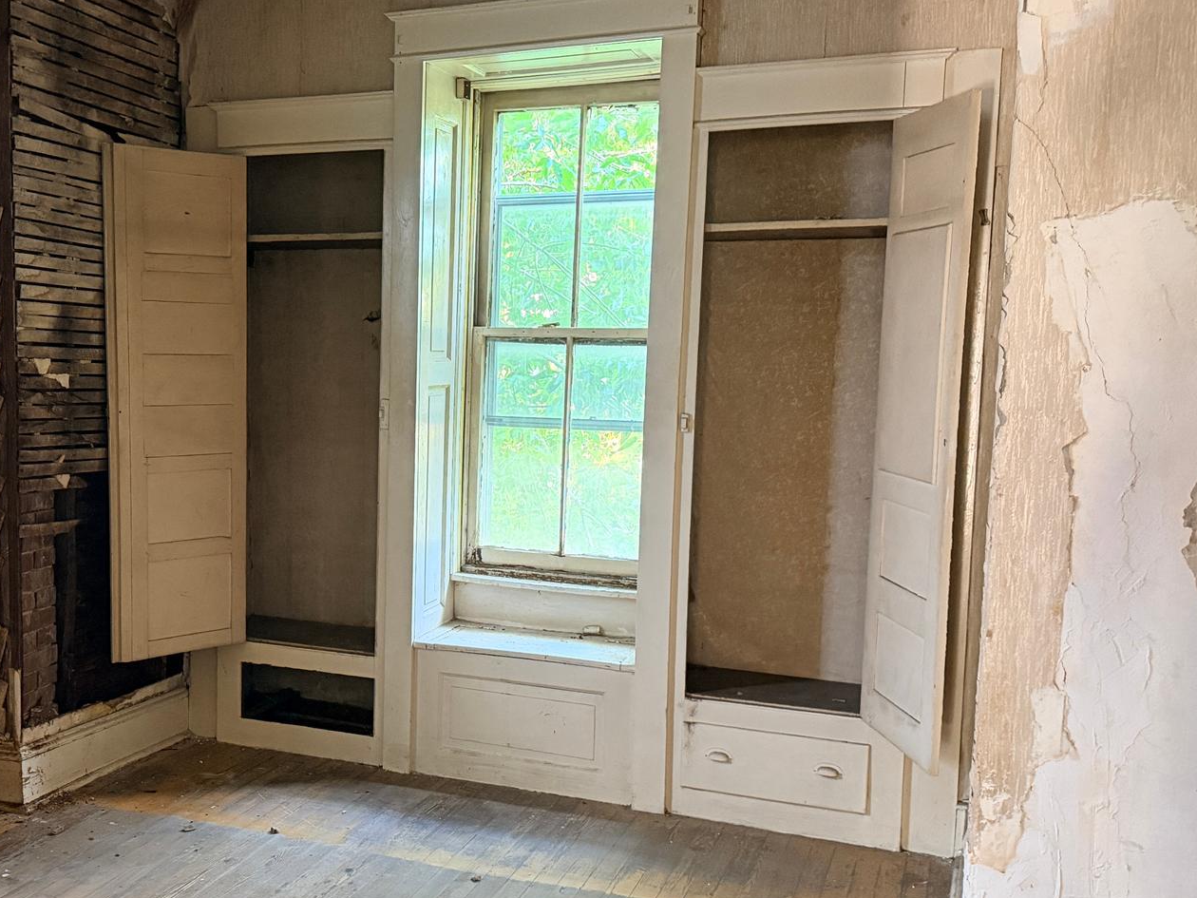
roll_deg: -0.4
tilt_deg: -6.4
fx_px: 1349
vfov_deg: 36.8
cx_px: 338
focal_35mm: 39
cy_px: 500
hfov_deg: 46.6
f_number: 1.78
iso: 800
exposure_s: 1/60
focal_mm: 6.76
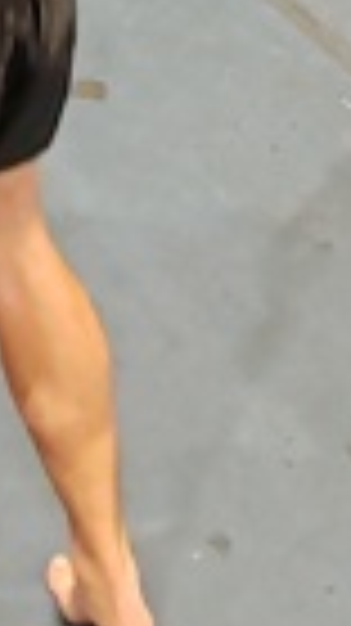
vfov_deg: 13.5
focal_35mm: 128
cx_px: -63
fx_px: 2122
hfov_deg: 9.3
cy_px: -757
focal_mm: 1.96
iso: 400
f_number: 2.2
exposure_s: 1/33
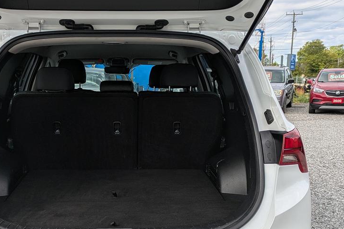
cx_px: 132
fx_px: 440
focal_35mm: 46
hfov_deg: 42.5
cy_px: 143
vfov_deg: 29.1
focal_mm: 5.43
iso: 47
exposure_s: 1/1001
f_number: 1.89
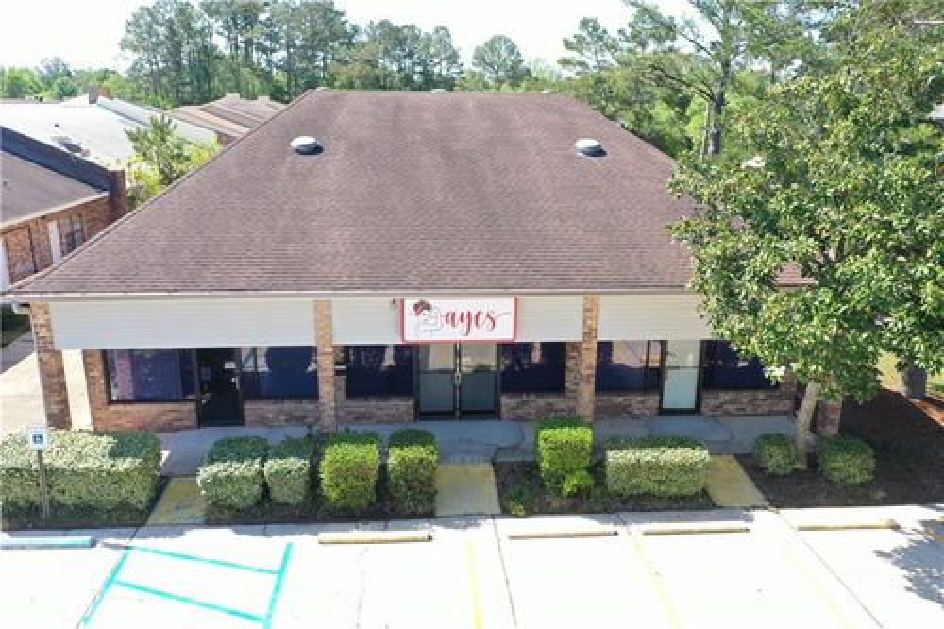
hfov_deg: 65.5
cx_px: 472
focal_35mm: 28
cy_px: 314
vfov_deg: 46.4
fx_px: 734
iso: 100
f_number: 4.5
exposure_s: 1/200
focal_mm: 10.26
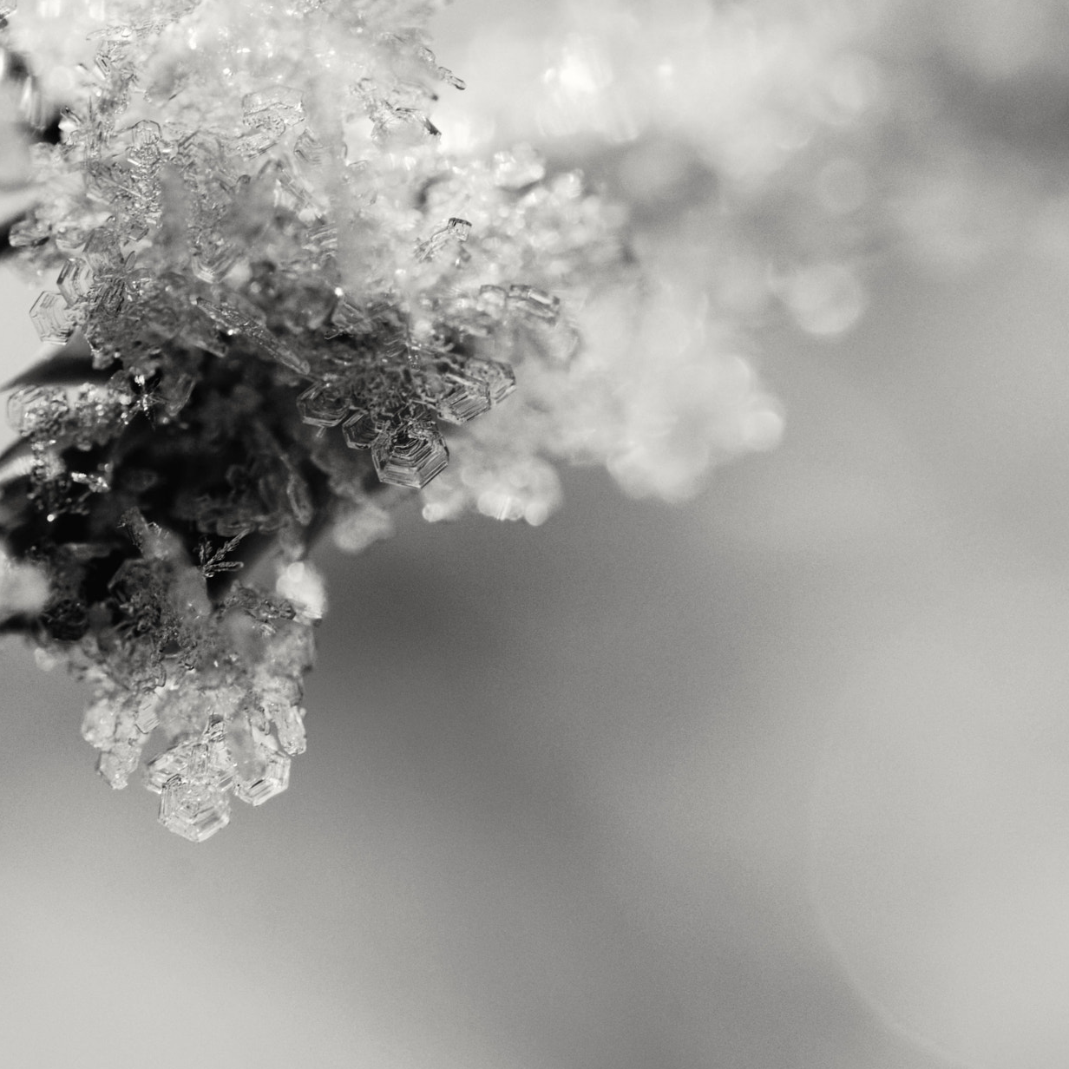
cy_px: 588
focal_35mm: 127
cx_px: 267
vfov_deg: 13.7
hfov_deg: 13.7
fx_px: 4437
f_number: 8
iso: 400
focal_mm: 60
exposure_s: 1/250
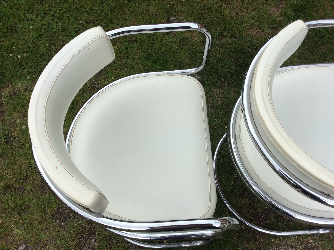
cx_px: 167
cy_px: 125
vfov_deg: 44.1
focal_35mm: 32
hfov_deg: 56.9
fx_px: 308
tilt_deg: -68.4
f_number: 2.4
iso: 32
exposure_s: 1/622
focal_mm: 3.3
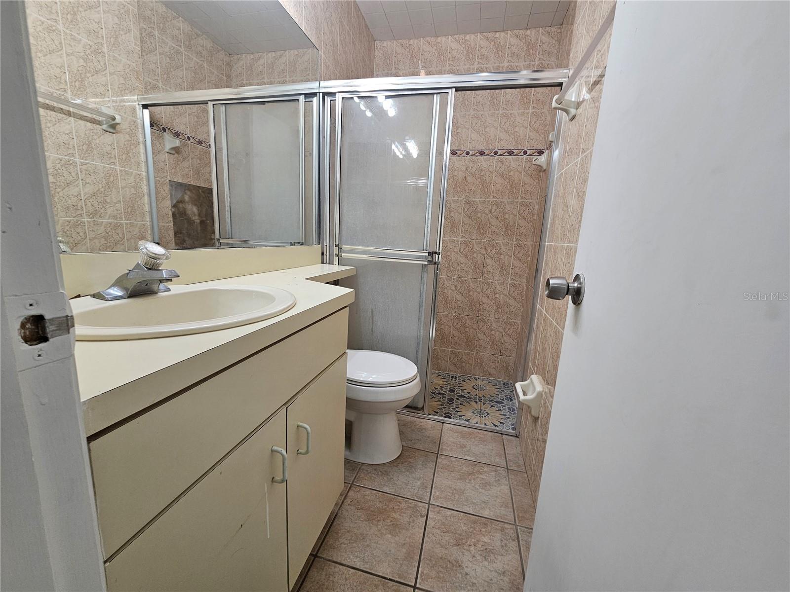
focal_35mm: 13
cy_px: 296
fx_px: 297
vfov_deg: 89.9
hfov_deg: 106.2
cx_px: 395
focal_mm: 2.2
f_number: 2.2
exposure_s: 1/60
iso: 64
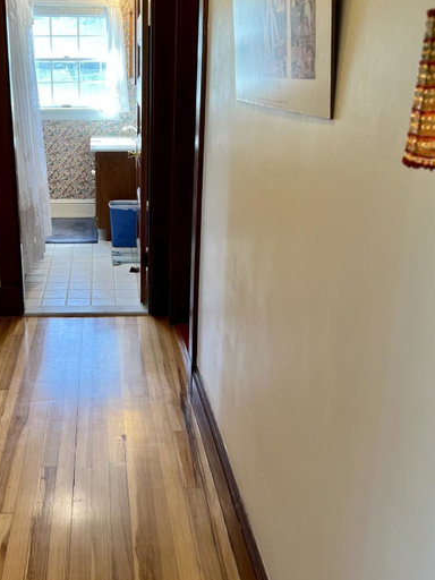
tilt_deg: -16.6
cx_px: 119
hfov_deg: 36.1
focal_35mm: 39
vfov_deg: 47.8
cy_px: 271
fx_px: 653
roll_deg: +1.0
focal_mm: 5.7
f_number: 1.5
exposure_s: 1/120
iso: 80
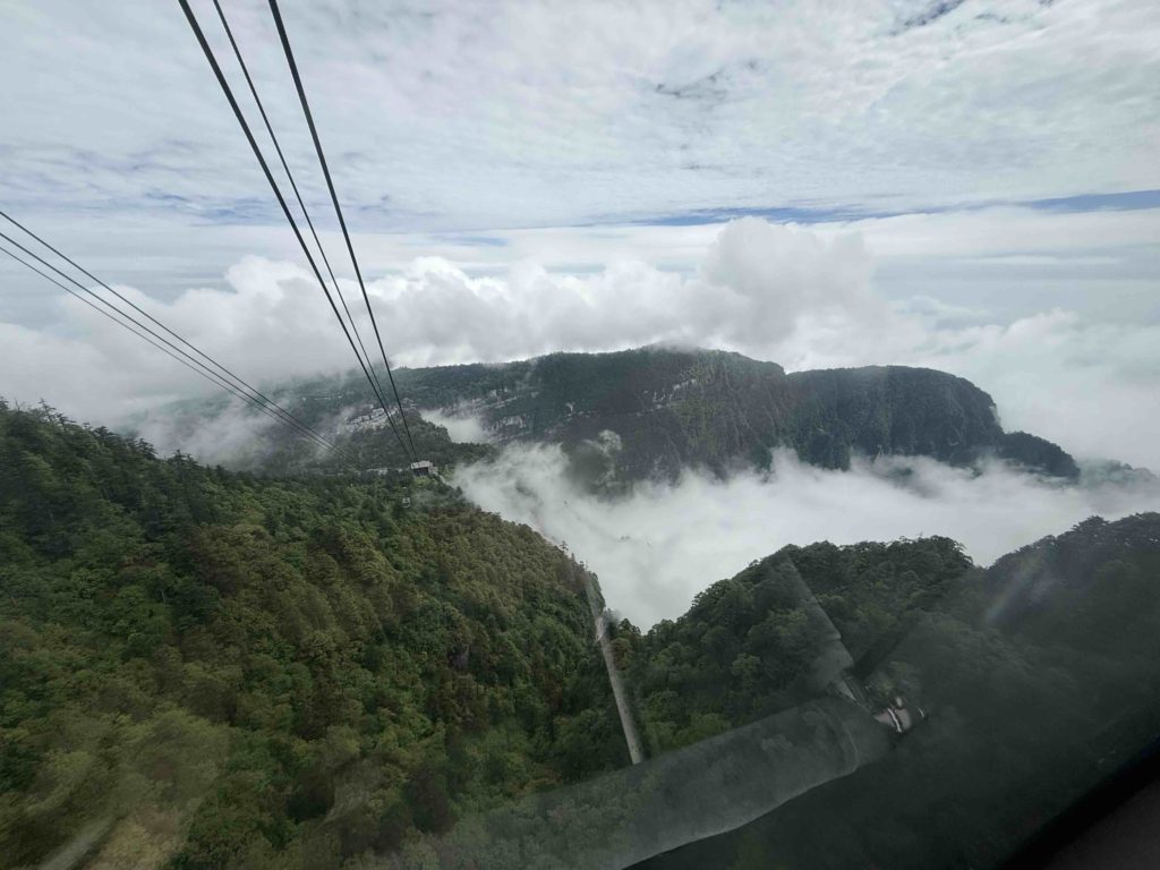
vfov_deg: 85.7
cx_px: 580
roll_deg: +1.4
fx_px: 469
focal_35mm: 14
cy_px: 435
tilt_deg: -19.9
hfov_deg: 102.1
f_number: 2.2
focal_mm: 2.22
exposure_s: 1/4425
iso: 50
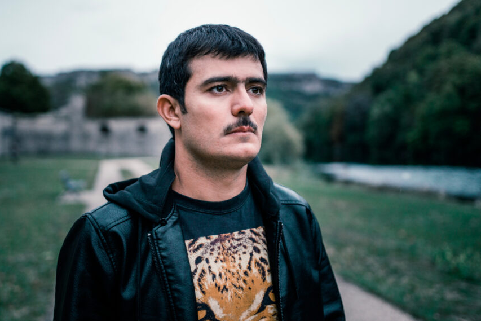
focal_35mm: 42
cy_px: 152
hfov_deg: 46.2
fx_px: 561
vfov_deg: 31.9
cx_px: 201
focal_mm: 35
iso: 2000
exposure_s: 1/640
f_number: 1.8
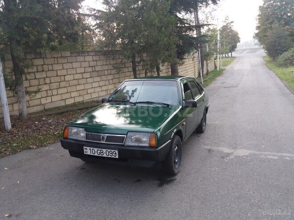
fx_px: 238
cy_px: 110
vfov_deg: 49.7
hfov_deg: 63.4
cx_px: 147
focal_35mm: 28
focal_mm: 3.7
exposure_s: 1/100
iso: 64
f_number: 1.9
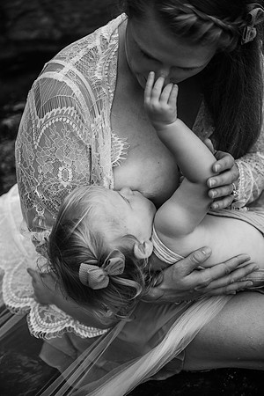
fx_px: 770
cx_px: 132
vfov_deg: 28.8
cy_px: 198
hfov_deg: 19.5
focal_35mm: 70
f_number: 2.8
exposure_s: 1/1000
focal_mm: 70
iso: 500
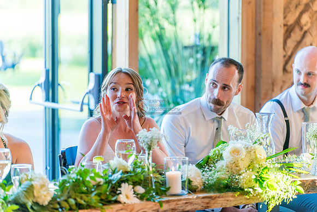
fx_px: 1321
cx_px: 158
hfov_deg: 13.7
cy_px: 106
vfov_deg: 9.2
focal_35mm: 150
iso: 1000
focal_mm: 150
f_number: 2.8
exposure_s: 1/320
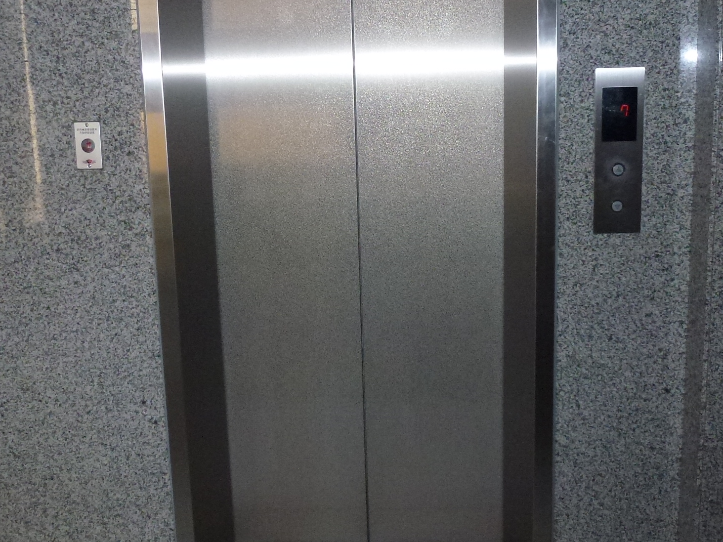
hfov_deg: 44.8
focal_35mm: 42
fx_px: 877
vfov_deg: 34.3
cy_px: 258
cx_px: 364
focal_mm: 4.3
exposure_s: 1/125
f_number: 3.3
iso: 400
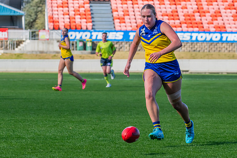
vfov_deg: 5.3
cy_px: 71
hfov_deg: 7.9
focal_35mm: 260
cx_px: 140
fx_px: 1713
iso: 800
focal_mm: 180
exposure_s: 1/1250
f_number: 9
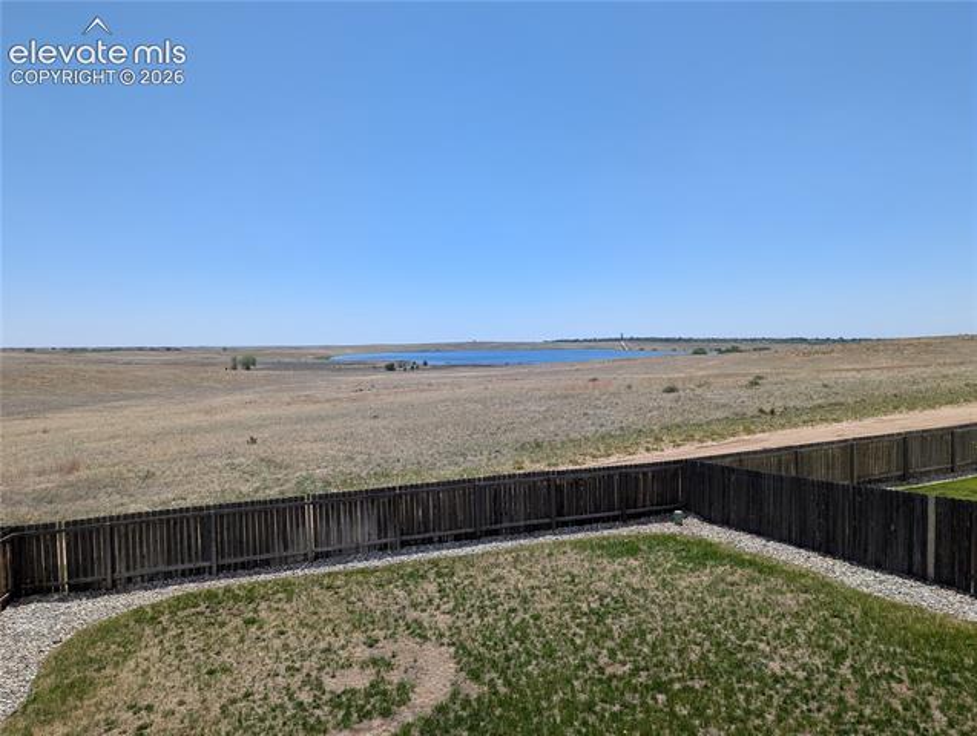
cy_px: 368
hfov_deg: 71.5
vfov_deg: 57.0
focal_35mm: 24
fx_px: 679
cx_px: 488
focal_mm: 6.81
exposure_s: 1/2833
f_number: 1.85
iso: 49
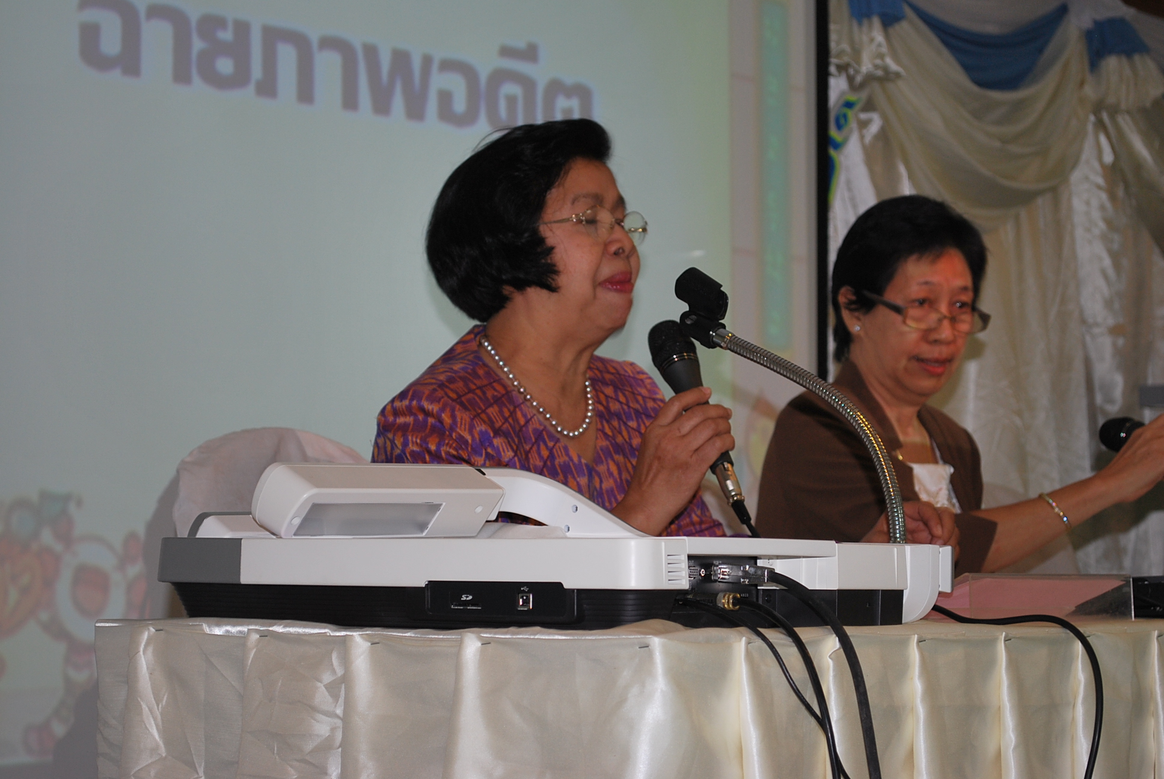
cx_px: 582
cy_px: 390
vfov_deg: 16.6
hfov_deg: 24.6
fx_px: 2671
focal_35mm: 82
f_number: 5.6
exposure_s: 1/15
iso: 200
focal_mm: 55
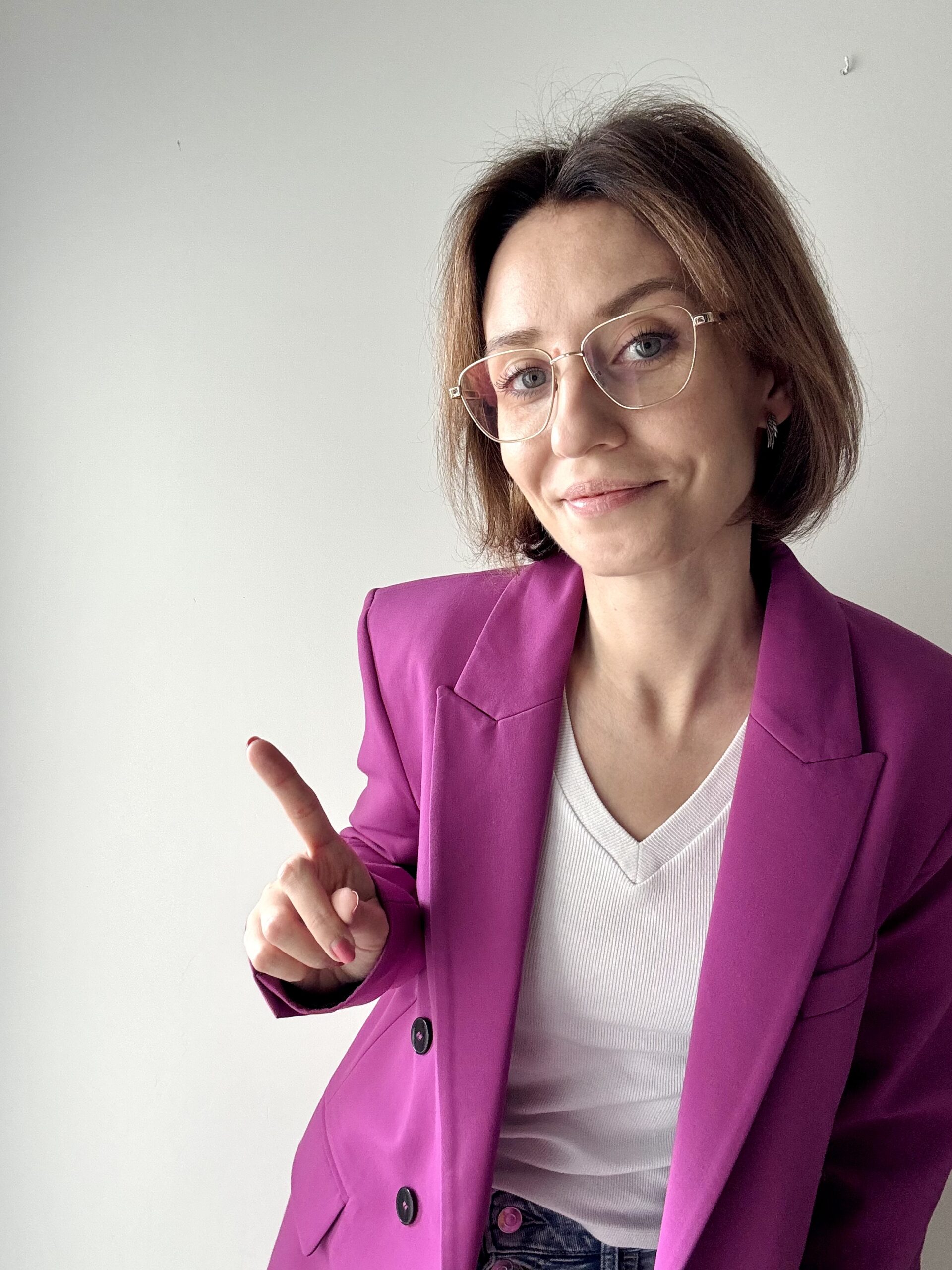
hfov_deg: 46.8
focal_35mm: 30
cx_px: 476
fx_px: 1100
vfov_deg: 60.0
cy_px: 635
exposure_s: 1/110
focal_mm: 2.69
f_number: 1.9
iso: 80
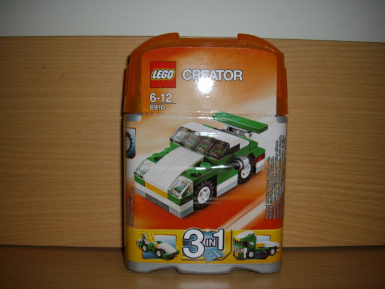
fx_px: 412
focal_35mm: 37
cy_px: 144
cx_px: 192
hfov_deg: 50.1
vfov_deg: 38.7
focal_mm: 6.2
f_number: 2.8
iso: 160
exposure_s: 1/50
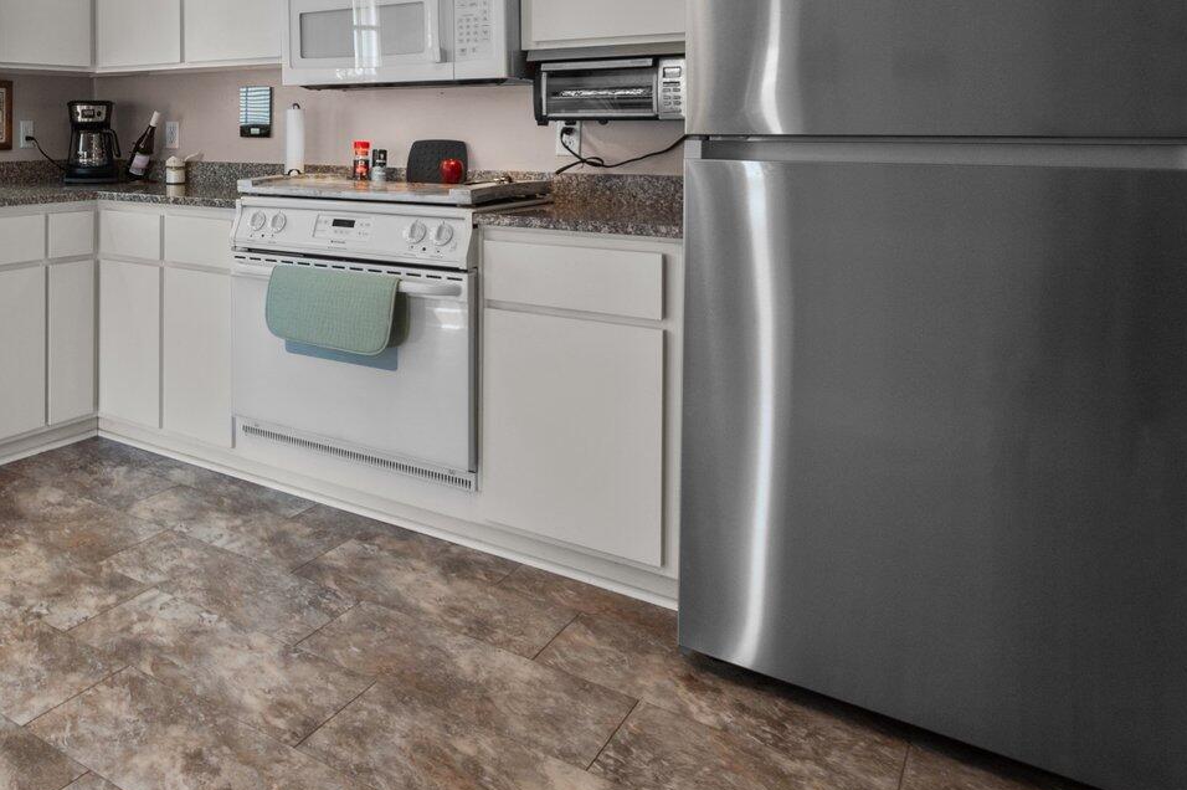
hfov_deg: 53.4
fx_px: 988
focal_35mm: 30
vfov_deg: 40.7
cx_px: 98
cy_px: 101
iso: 250
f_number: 8
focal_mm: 14
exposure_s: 1/20
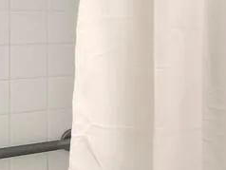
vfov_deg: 15.6
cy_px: 23
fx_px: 614
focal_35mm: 94
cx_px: 466
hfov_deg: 15.8
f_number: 7.1
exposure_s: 1/4
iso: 400
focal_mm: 7
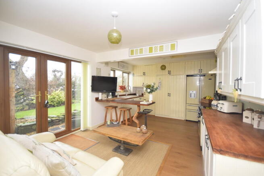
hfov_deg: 100.4
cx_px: 132
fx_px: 110
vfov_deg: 77.4
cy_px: 88
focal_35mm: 15
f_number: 5
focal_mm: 10
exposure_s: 1/100
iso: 800
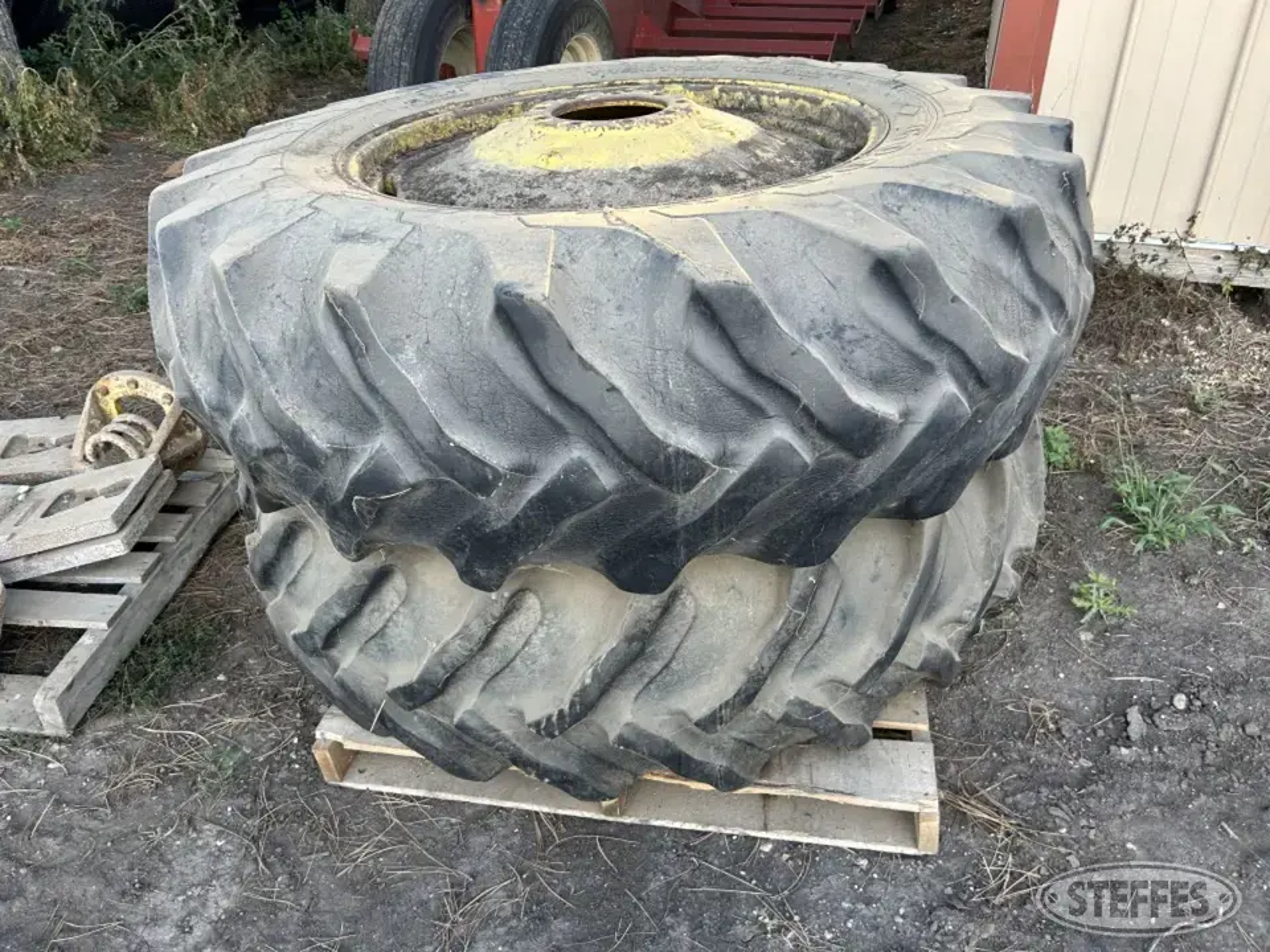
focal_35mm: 26
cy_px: 476
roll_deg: +0.5
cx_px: 635
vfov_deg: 53.1
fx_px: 954
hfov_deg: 67.3
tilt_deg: -30.2
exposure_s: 1/121
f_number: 1.5
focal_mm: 5.7
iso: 32
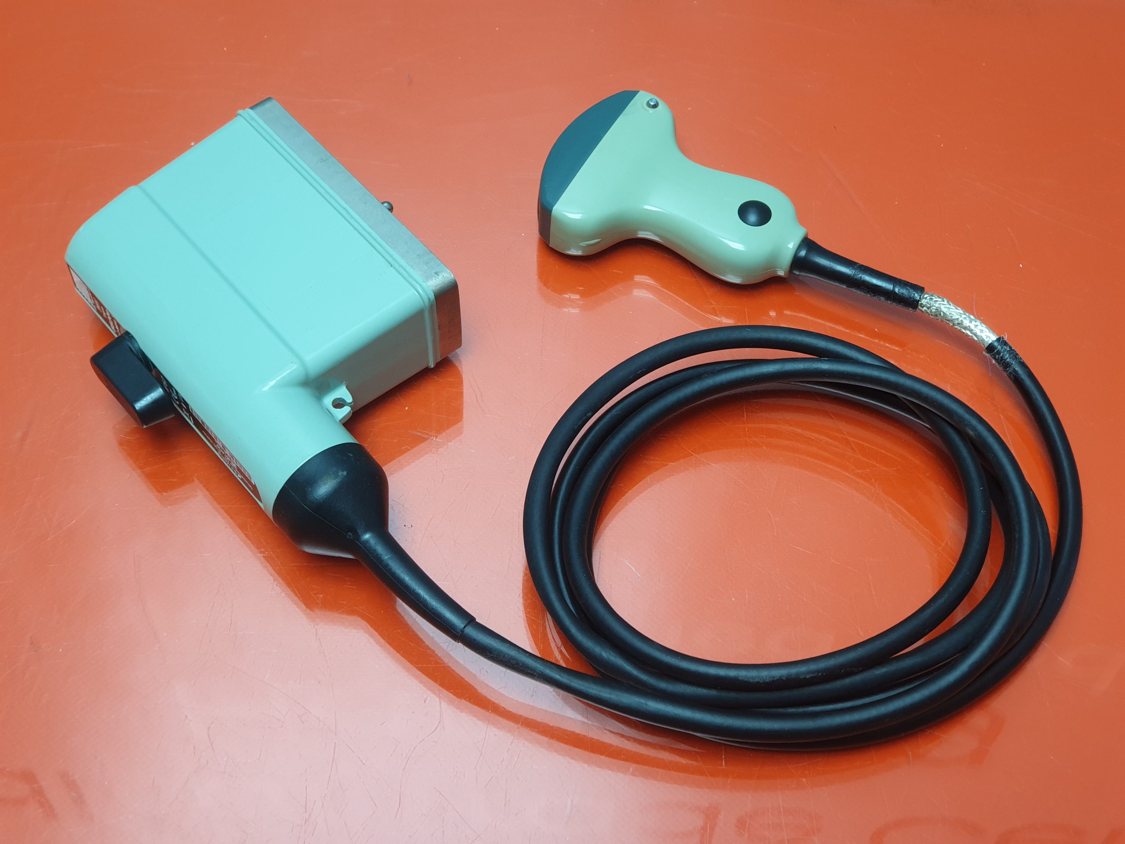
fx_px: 1690
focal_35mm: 52
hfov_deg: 36.8
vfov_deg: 28.0
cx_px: 562
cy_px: 422
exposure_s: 1/33
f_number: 2.4
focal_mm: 6
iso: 100
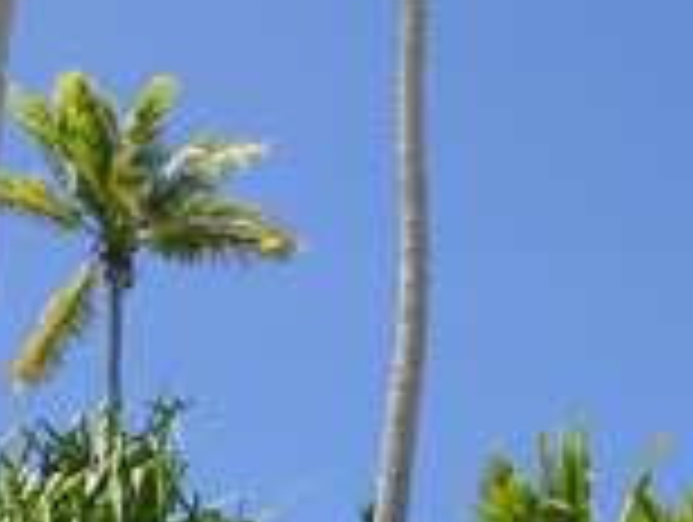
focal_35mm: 117
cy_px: 166
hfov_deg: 16.8
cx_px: 315
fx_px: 2346
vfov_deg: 12.7
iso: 100
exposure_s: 1/207
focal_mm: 6.2
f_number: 5.8
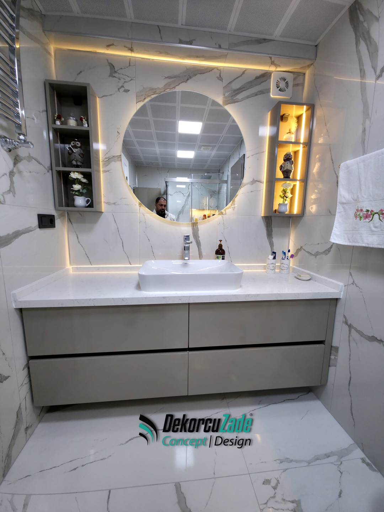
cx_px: 192
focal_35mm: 13
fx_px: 192
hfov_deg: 89.9
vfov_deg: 106.2
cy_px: 256
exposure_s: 1/50
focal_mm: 2.2
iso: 80
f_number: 1.9
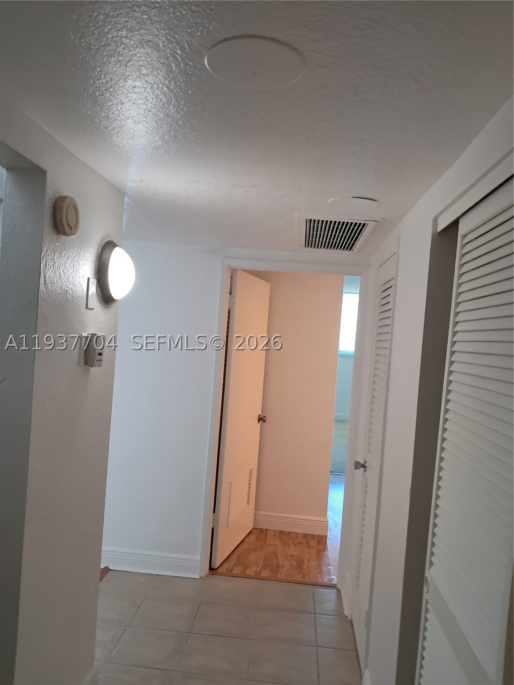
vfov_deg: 65.3
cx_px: 257
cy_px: 342
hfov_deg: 51.4
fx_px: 535
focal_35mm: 27
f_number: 1.8
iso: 160
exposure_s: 1/50
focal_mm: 4
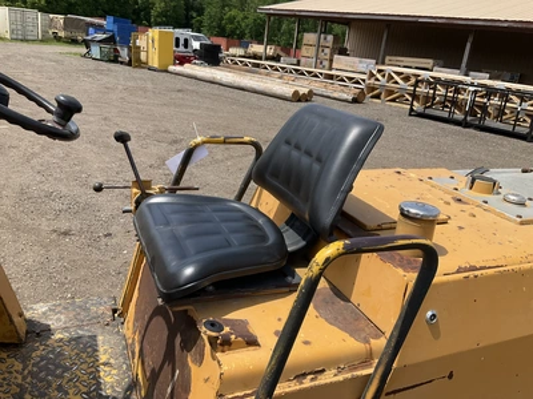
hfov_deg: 61.7
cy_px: 200
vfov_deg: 48.2
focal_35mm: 29
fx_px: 447
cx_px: 266
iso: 25
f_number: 1.8
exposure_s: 1/1490
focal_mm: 3
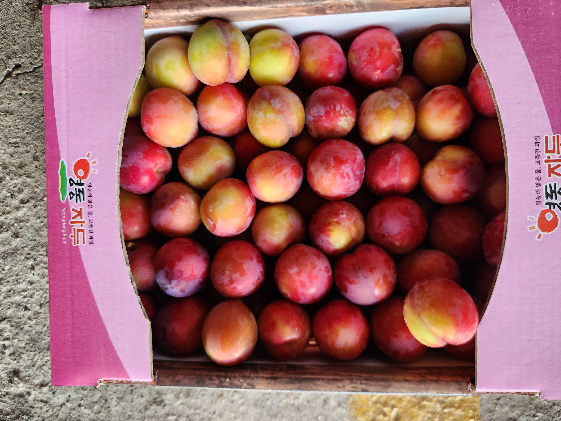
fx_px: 373
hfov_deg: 73.9
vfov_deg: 58.9
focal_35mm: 23
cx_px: 280
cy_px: 210
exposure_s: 1/180
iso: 200
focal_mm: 5.4
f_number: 1.8
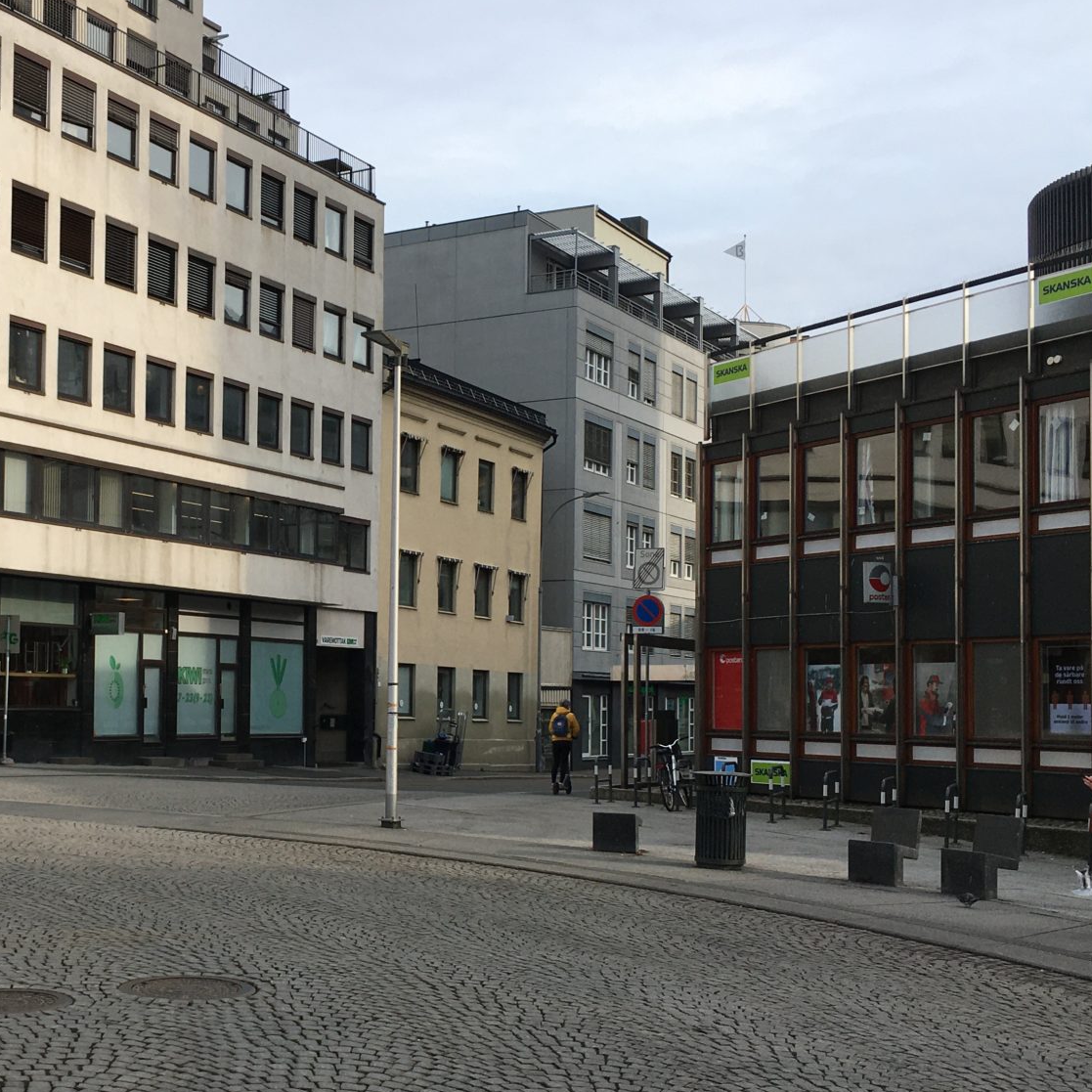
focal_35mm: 47
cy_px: 636
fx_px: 1677
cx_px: 276
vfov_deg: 36.0
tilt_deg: +3.9
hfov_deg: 35.3
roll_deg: -0.8
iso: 25
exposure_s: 1/1026
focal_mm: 4.15
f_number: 2.2
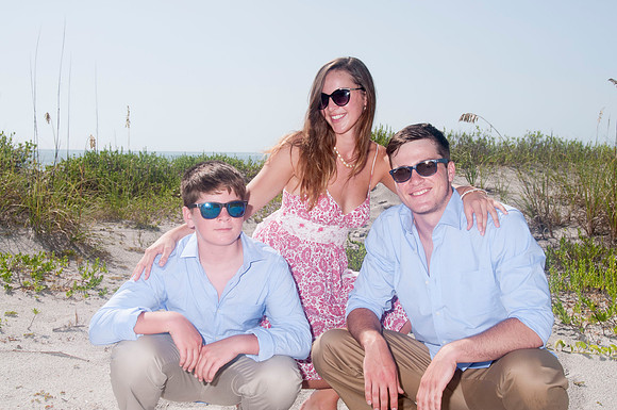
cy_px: 205
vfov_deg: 25.0
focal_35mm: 54
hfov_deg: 36.9
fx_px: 924
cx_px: 308
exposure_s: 1/250
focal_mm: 36
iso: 100
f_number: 13
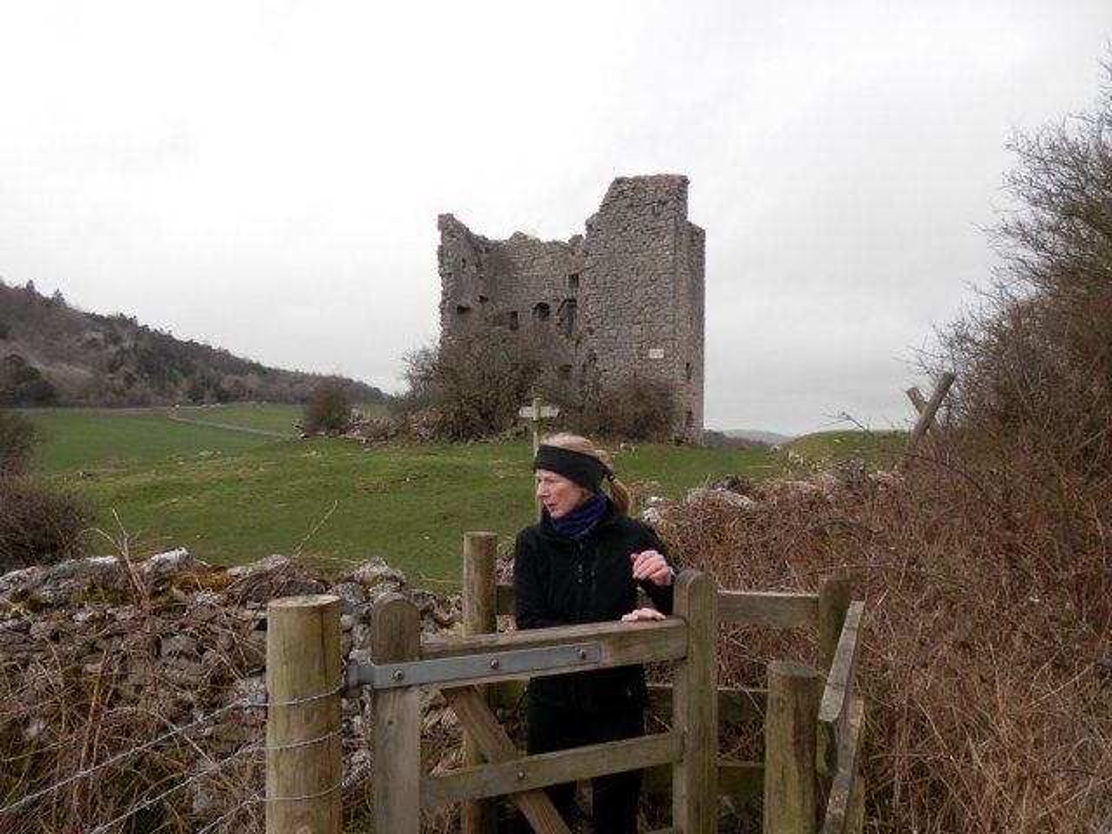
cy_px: 417
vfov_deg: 54.9
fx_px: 803
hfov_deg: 69.4
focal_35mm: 25
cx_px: 556
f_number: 3
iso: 80
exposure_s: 1/250
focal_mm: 4.5
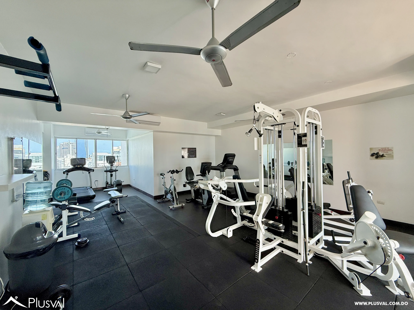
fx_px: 167
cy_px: 155
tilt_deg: +1.2
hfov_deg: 102.1
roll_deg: +0.7
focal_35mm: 14
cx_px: 207
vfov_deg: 85.7
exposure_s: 1/99
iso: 80
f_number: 2.2
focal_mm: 2.22
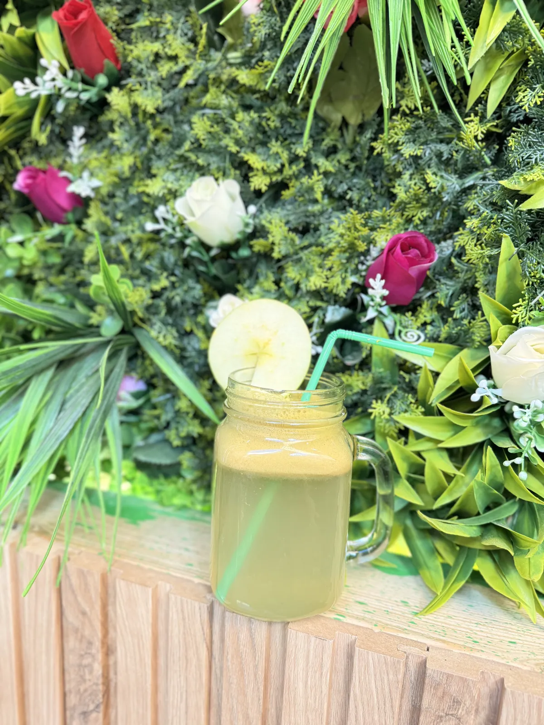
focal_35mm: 24
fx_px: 503
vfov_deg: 71.6
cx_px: 272
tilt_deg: -10.6
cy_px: 362
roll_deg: -3.6
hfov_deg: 56.8
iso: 200
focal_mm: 6.76
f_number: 1.78
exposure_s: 1/72
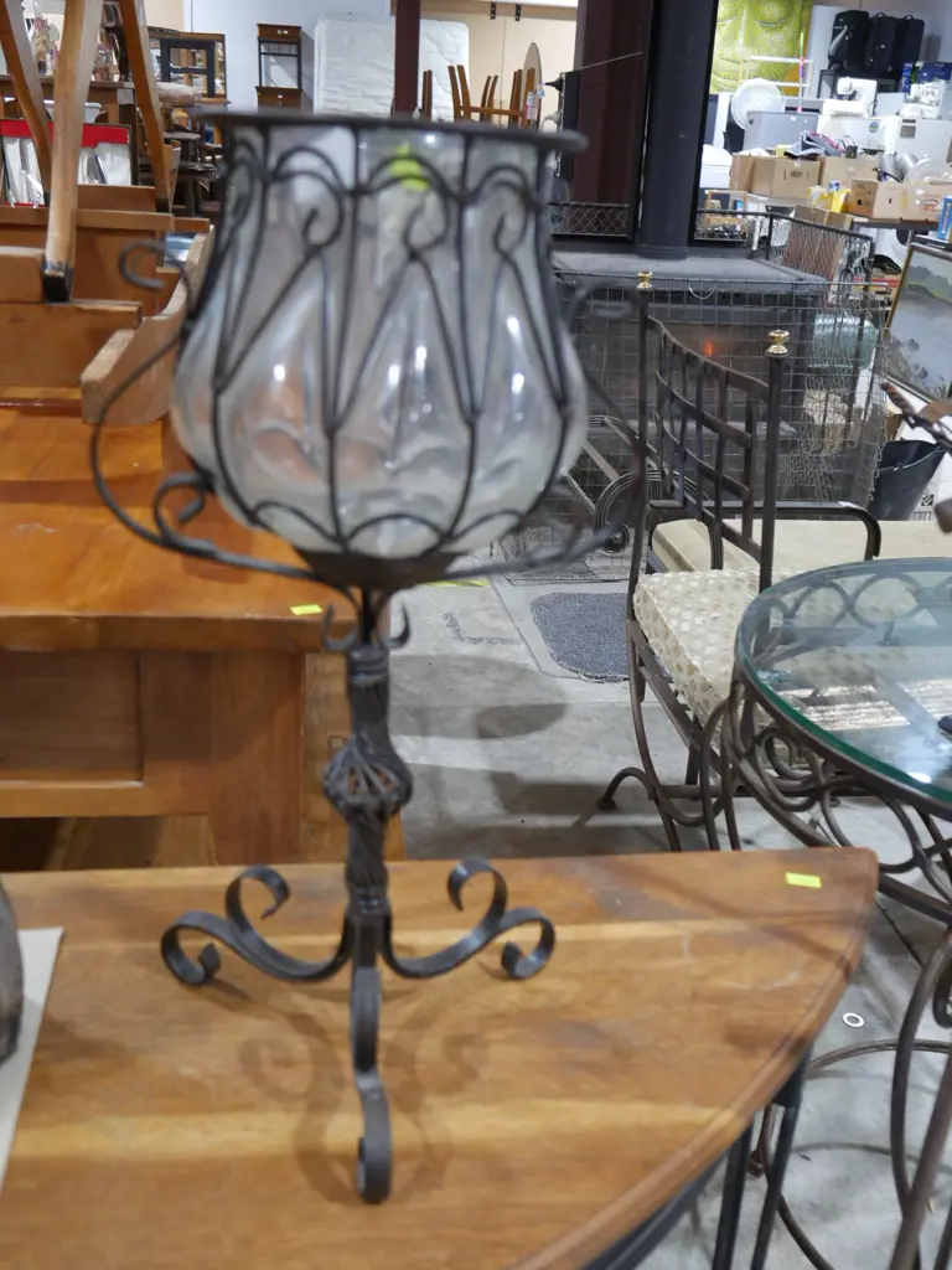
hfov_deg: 41.8
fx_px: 1247
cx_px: 476
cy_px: 635
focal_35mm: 34
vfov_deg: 54.0
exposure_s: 1/60
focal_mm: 17
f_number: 4
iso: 1000
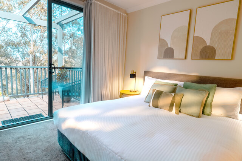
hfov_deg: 81.2
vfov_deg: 59.5
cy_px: 80
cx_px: 121
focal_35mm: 21
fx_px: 141
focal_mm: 21
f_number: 8
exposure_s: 1/100
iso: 100
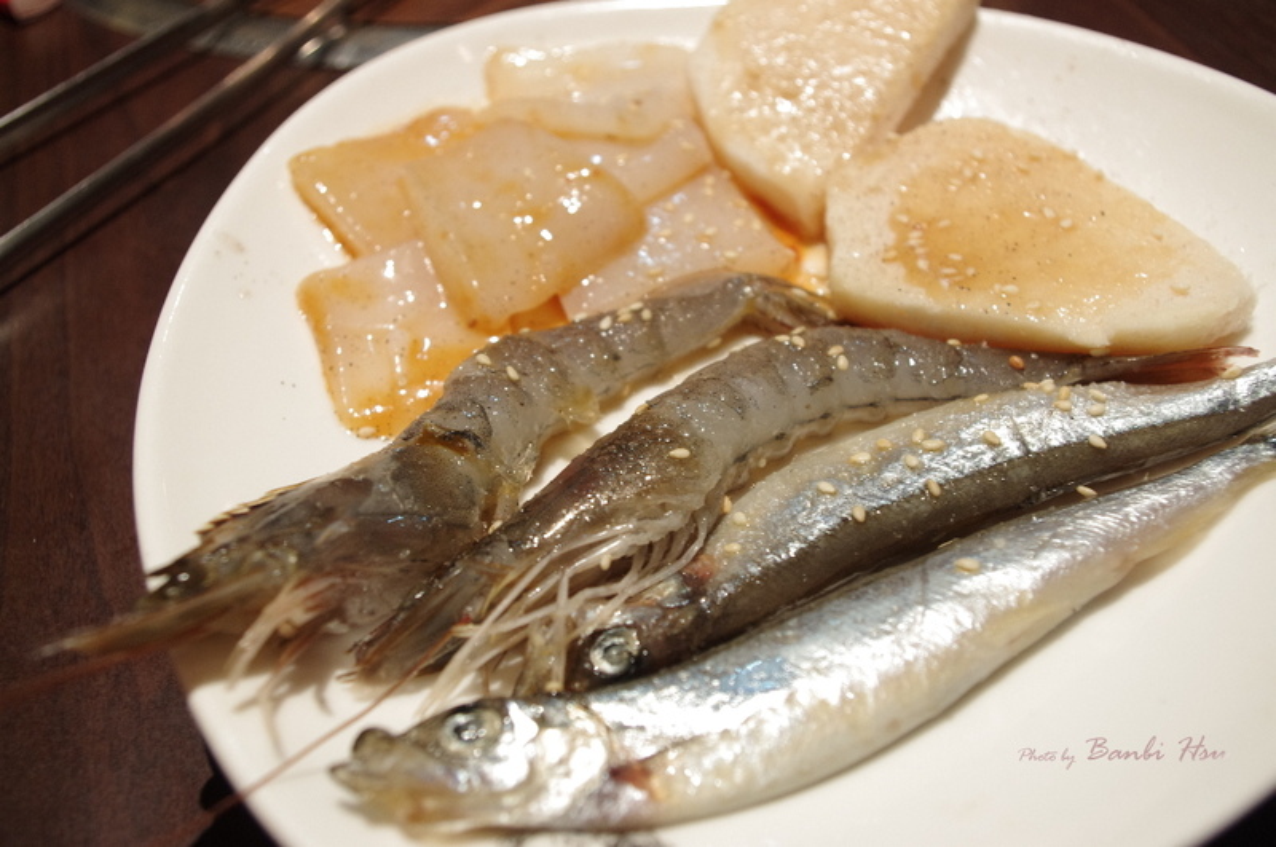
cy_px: 424
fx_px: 1274
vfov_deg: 36.8
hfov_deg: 53.2
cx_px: 638
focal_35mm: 36
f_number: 5
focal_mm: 24.38
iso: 800
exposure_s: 1/40
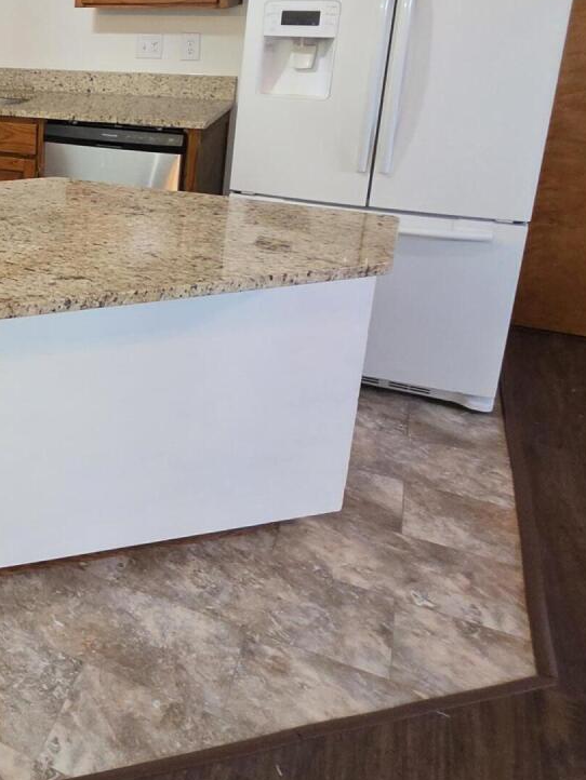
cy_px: 224
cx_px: -145
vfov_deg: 49.8
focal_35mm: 36
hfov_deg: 31.9
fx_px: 812
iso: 320
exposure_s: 1/60
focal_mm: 2.2
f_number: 1.9
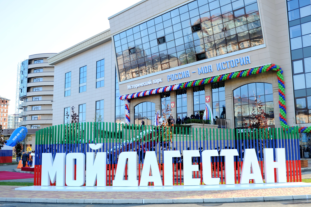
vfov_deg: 35.0
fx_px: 328
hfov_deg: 50.7
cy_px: 99
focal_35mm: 38
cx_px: 160
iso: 500
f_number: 5.6
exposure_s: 1/500
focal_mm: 35
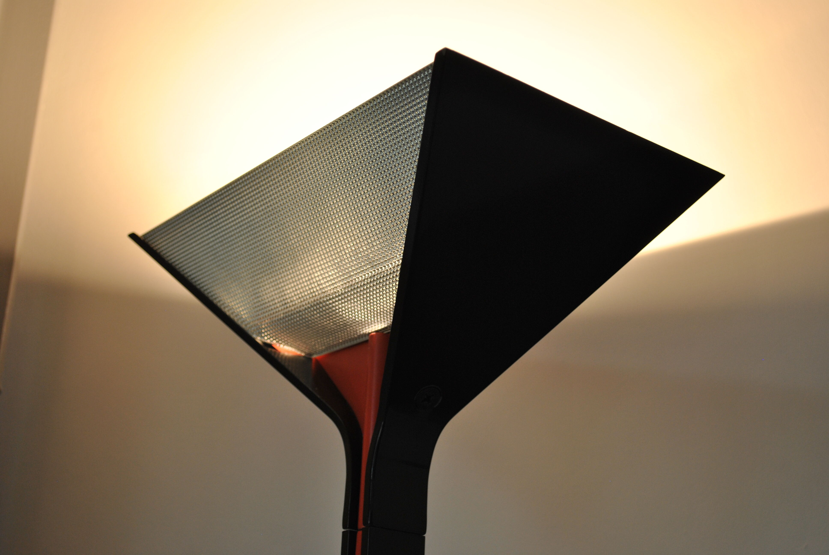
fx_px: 1245
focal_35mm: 54
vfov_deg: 25.1
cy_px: 278
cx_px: 414
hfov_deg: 36.8
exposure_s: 1/125
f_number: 5.6
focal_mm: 36
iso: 200
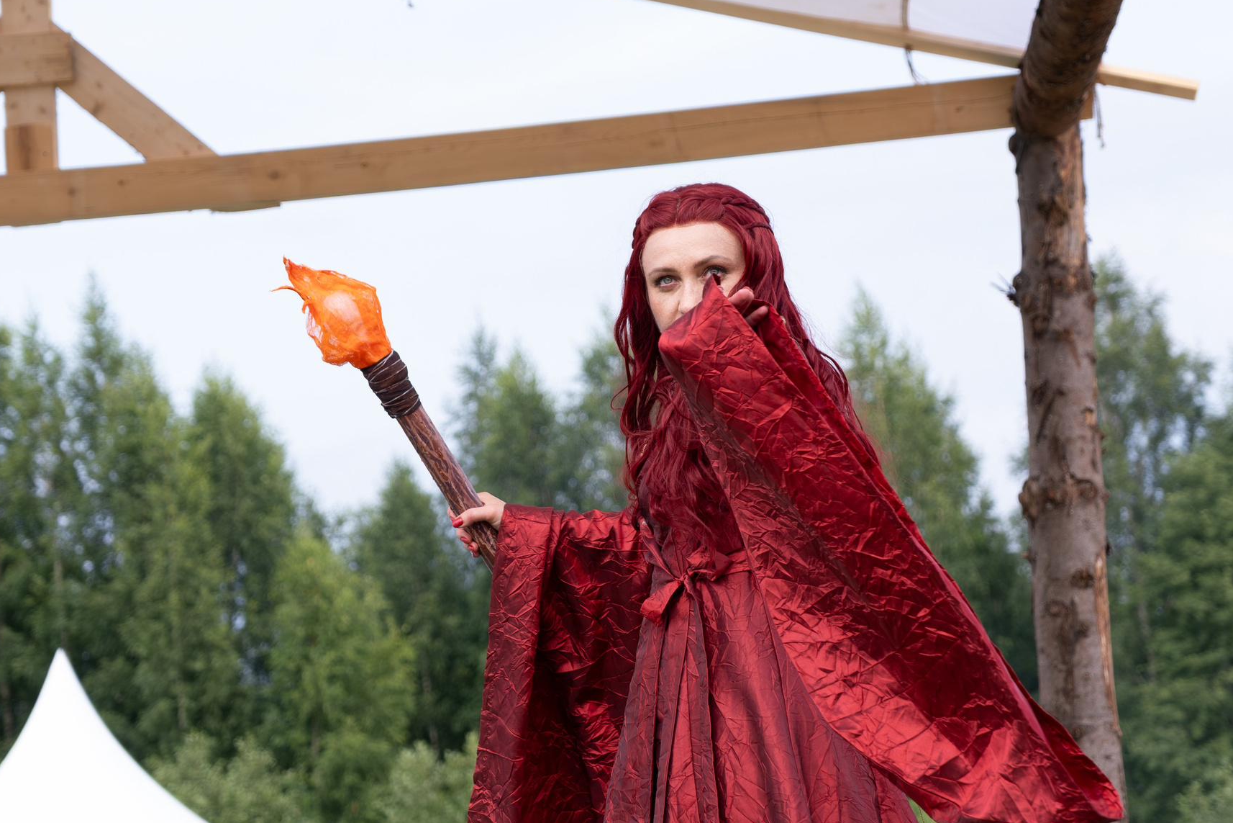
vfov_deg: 12.2
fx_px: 3836
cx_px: 671
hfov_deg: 18.3
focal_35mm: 112
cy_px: 409
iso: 320
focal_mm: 50
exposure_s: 1/800
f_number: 4
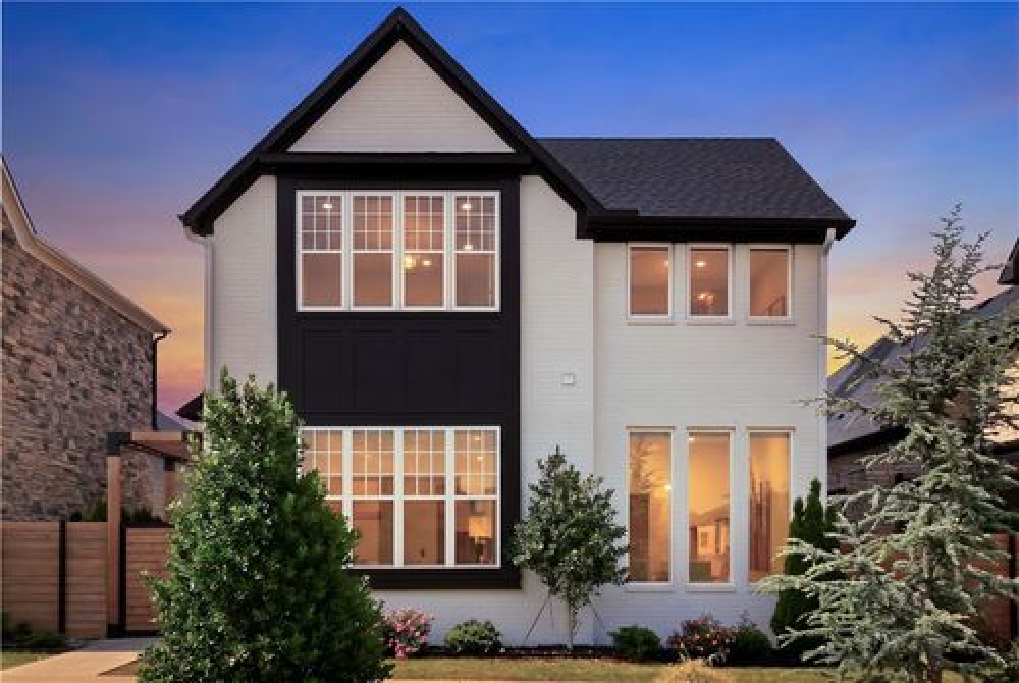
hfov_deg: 63.1
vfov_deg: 44.8
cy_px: 342
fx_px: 829
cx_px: 510
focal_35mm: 29
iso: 320
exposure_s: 1/500
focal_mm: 19.5
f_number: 9
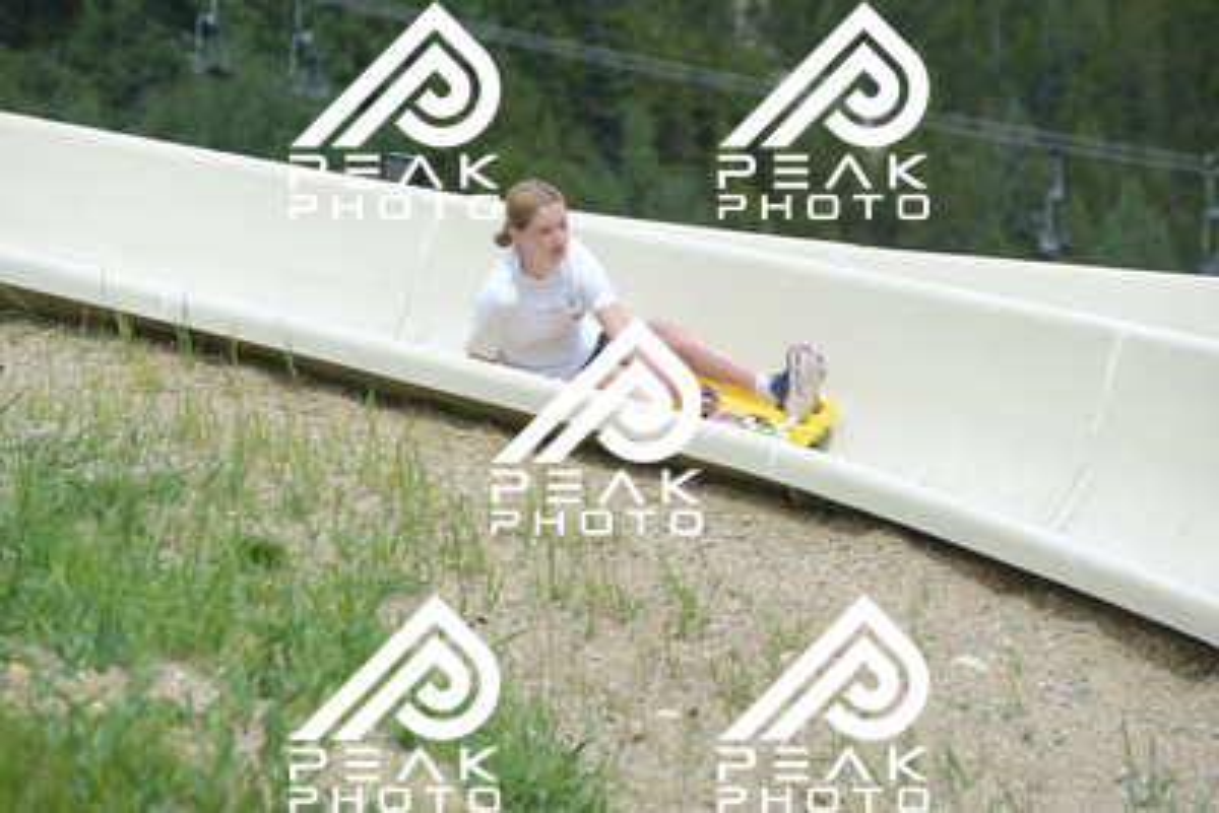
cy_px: 406
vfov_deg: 7.0
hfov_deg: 10.5
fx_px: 6605
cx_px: 610
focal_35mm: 195
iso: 280
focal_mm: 195
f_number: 6.3
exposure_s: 1/640
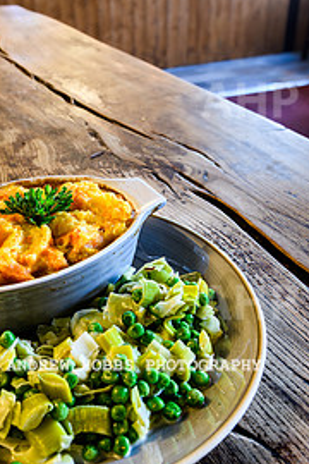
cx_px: 81
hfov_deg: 32.8
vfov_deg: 48.4
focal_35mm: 40
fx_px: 515
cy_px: 217
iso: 64
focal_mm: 24
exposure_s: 10
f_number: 8
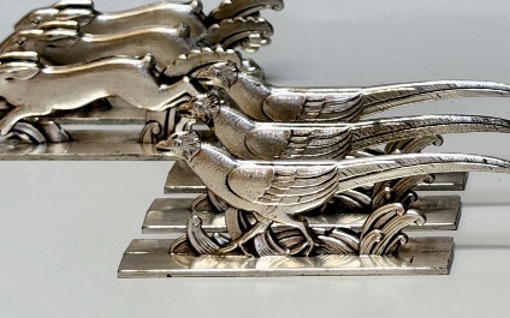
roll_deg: +0.6
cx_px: 577
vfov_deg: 9.0
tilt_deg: -17.6
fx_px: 2001
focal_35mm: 144
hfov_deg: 14.2
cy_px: -14
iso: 50
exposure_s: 1/159
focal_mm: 6.76
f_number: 1.78
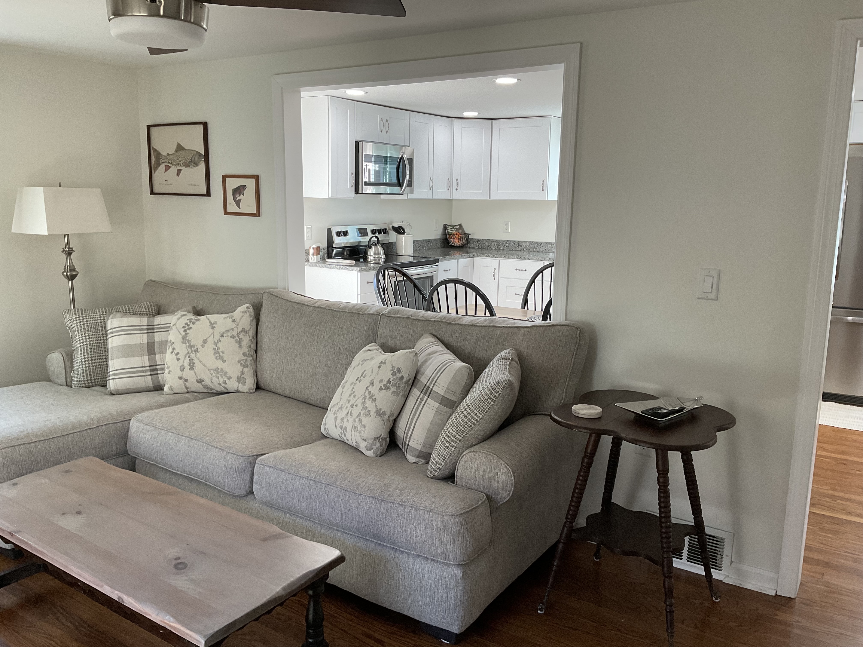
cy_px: 324
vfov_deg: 48.2
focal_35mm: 29
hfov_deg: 61.7
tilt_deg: -10.8
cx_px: 432
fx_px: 723
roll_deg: -1.7
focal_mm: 3
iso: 64
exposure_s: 1/120
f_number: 1.8
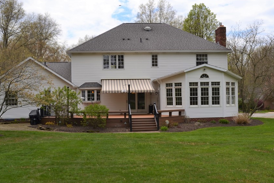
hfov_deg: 39.6
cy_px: 87
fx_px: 381
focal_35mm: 50
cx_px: 136
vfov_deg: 27.0
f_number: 8
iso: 100
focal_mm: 26
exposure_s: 1/200
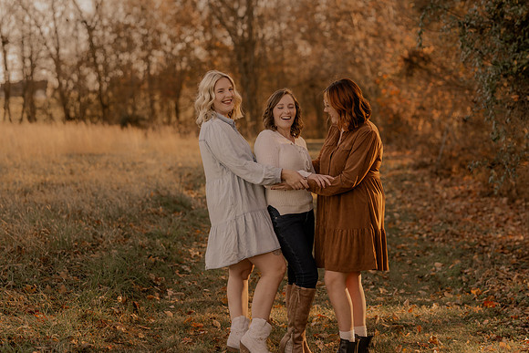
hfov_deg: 23.9
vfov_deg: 16.1
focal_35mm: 85
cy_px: 176
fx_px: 1249
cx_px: 264
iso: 200
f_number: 2.8
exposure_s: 1/320
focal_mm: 85
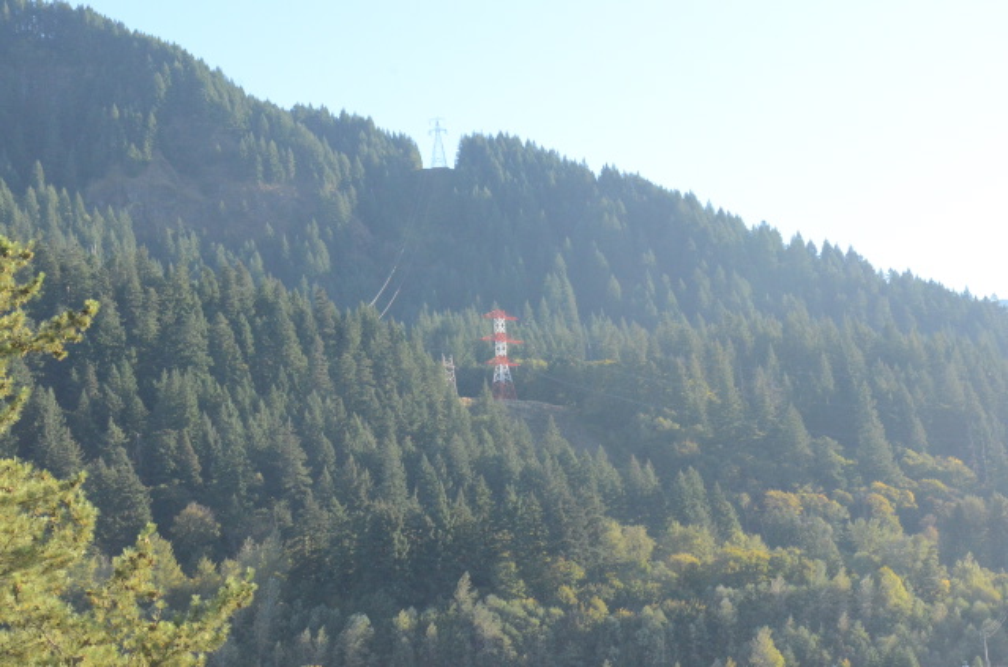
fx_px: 1676
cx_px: 504
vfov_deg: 22.5
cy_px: 334
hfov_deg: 33.5
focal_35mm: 60
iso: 3200
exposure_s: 1/640
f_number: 13
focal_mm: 40
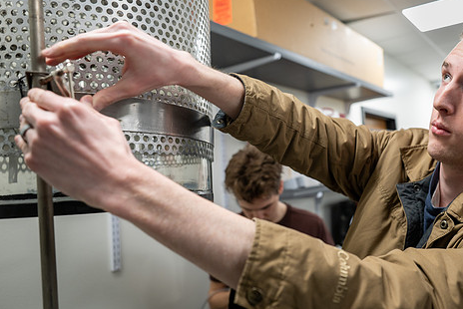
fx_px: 386
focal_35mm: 30
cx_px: 279
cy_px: 146
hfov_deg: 61.3
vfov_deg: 43.6
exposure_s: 1/100
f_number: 2.8
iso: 500
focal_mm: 24
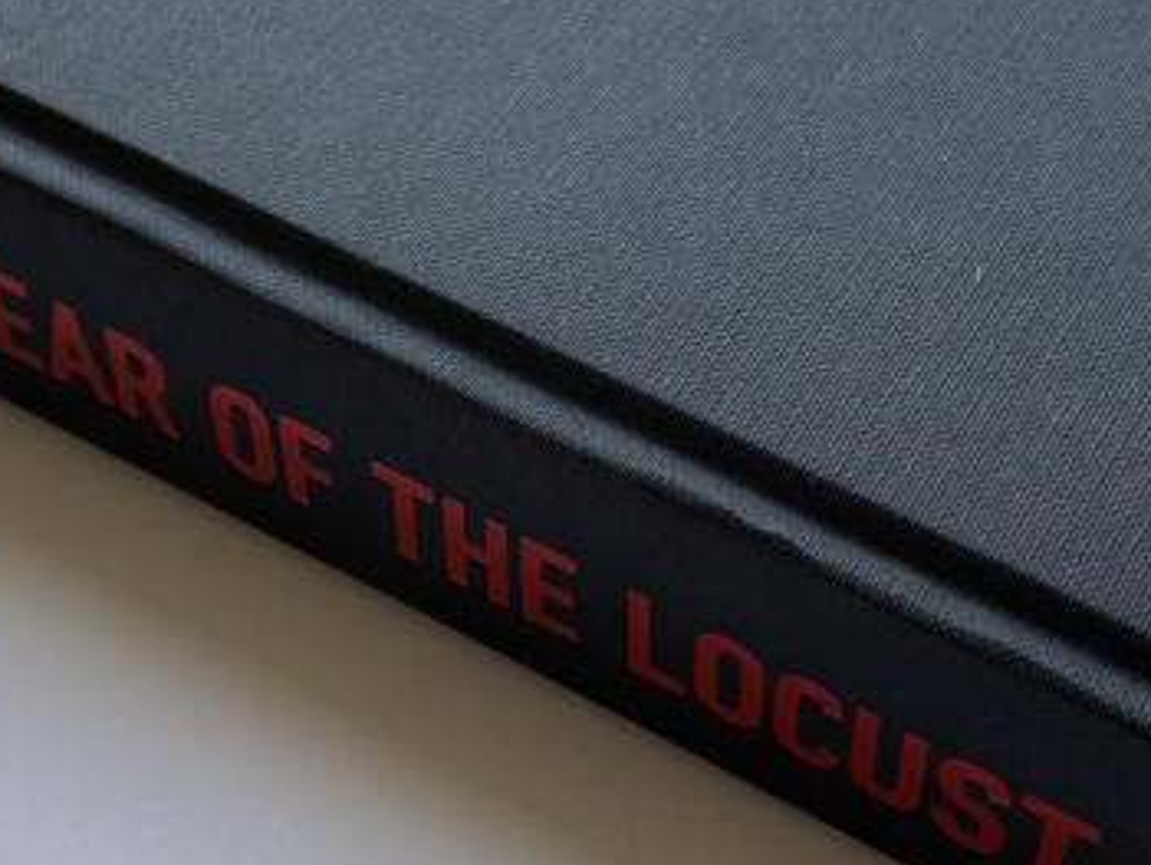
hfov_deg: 25.6
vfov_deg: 19.4
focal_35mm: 76
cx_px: 536
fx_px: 2529
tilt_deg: -49.4
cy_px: 296
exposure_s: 1/317
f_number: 1.6
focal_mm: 4.2
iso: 32
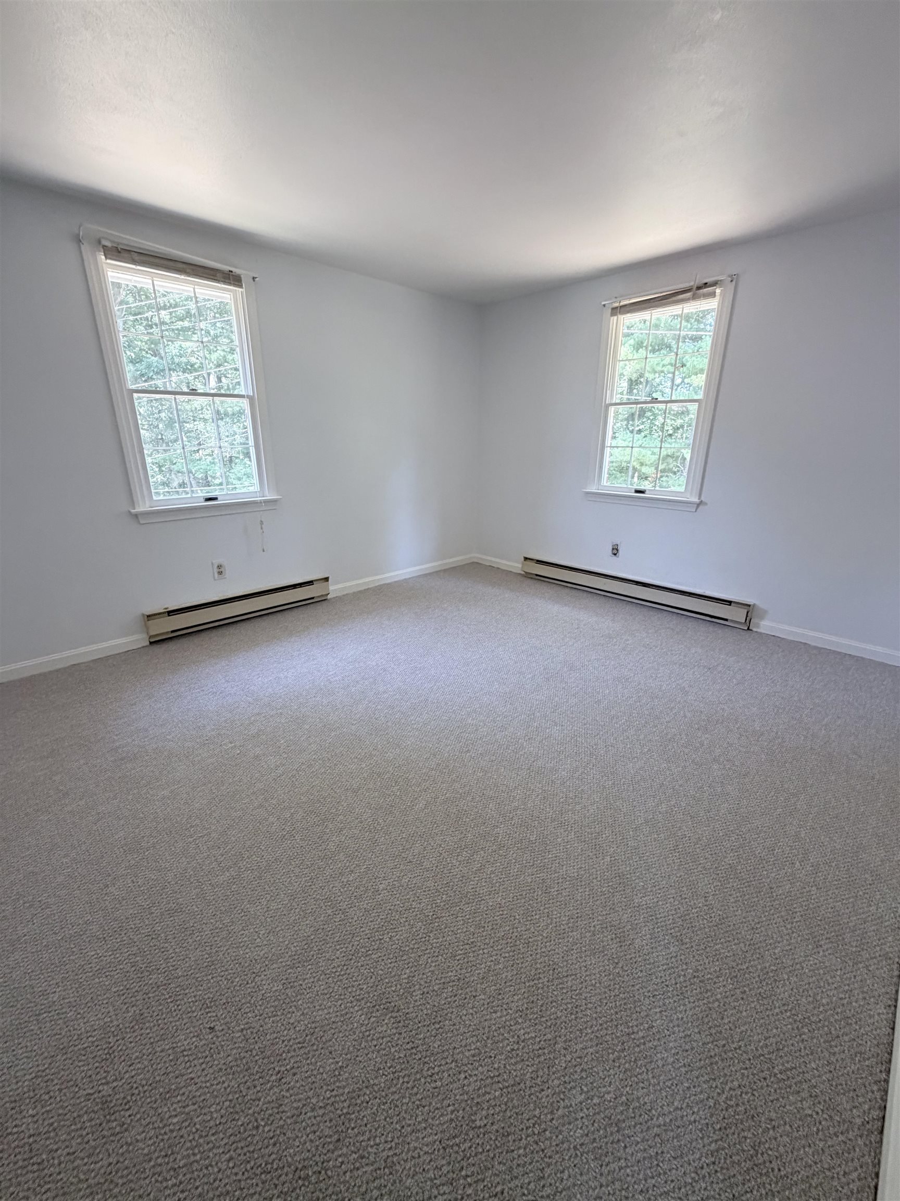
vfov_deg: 102.1
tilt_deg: -20.0
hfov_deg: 85.7
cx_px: 450
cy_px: 600
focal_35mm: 14
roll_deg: +0.0
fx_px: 485
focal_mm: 2.22
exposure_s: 1/121
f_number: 2.2
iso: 250
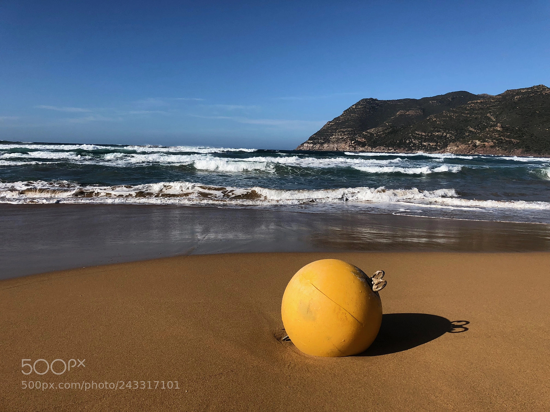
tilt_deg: -8.2
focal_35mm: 28
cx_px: 275
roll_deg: -1.1
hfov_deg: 63.4
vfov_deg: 49.7
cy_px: 206
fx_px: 445
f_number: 1.8
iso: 25
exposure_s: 1/3003
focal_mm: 4
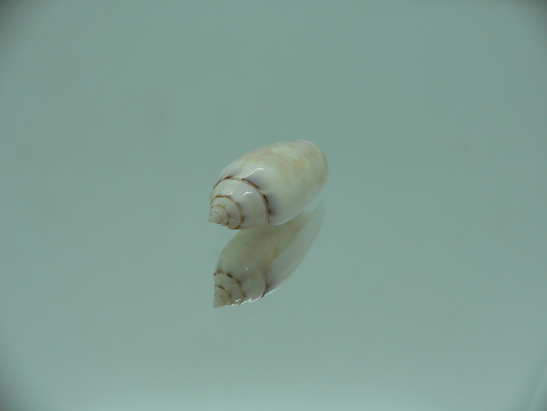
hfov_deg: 52.6
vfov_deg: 40.7
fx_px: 553
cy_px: 206
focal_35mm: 35
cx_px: 274
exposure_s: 1/80
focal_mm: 4.6
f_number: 2.8
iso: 80
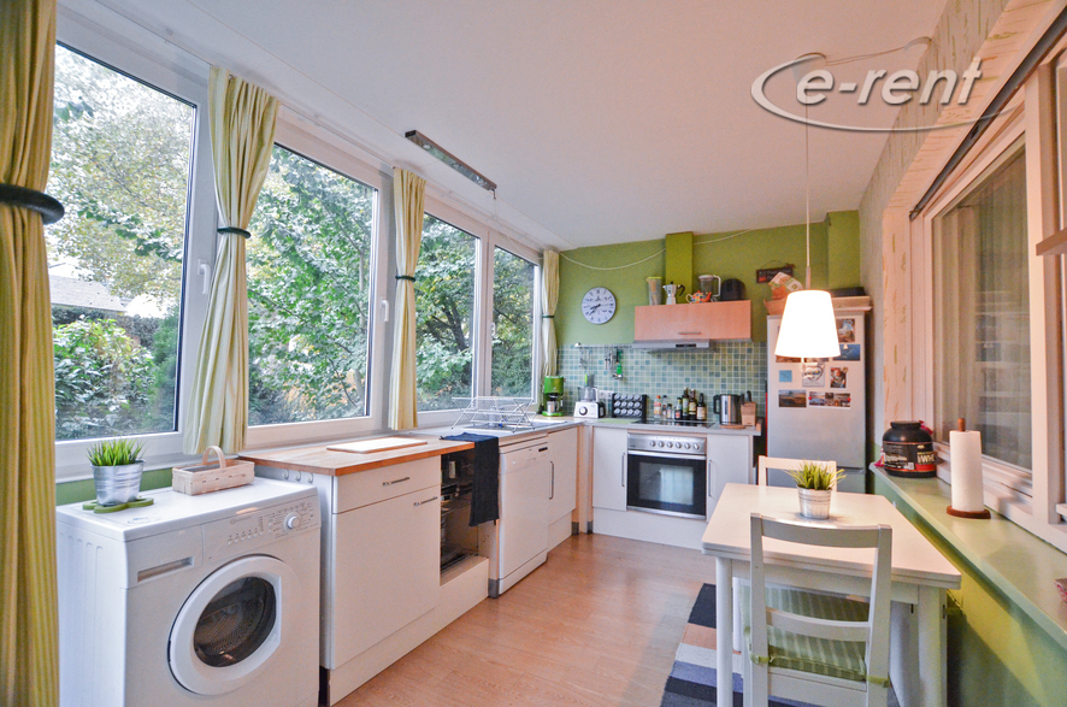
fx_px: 444
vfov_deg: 77.1
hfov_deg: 100.5
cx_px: 534
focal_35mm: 15
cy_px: 354
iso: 4000
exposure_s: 1/30
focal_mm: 10
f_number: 3.5
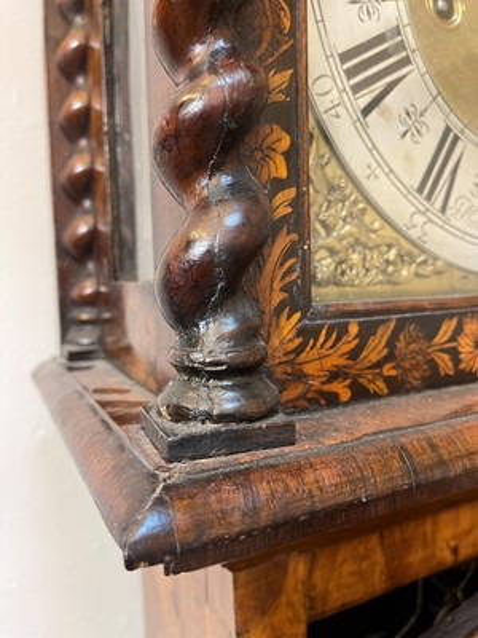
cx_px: 239
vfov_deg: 69.4
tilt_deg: -6.5
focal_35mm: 25
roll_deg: +2.1
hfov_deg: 54.9
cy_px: 319
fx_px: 460
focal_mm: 5.1
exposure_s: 1/50
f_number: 1.6
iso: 500
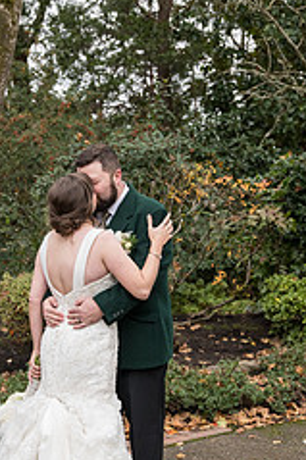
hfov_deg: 17.1
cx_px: 67
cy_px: 302
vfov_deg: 25.6
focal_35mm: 79
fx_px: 1009
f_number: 4
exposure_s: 1/320
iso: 800
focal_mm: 42
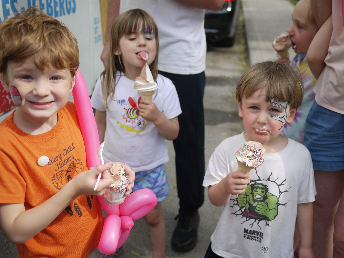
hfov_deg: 46.8
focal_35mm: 40
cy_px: 129
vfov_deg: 36.0
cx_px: 172
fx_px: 398
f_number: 2
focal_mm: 20
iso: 100
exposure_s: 1/1000
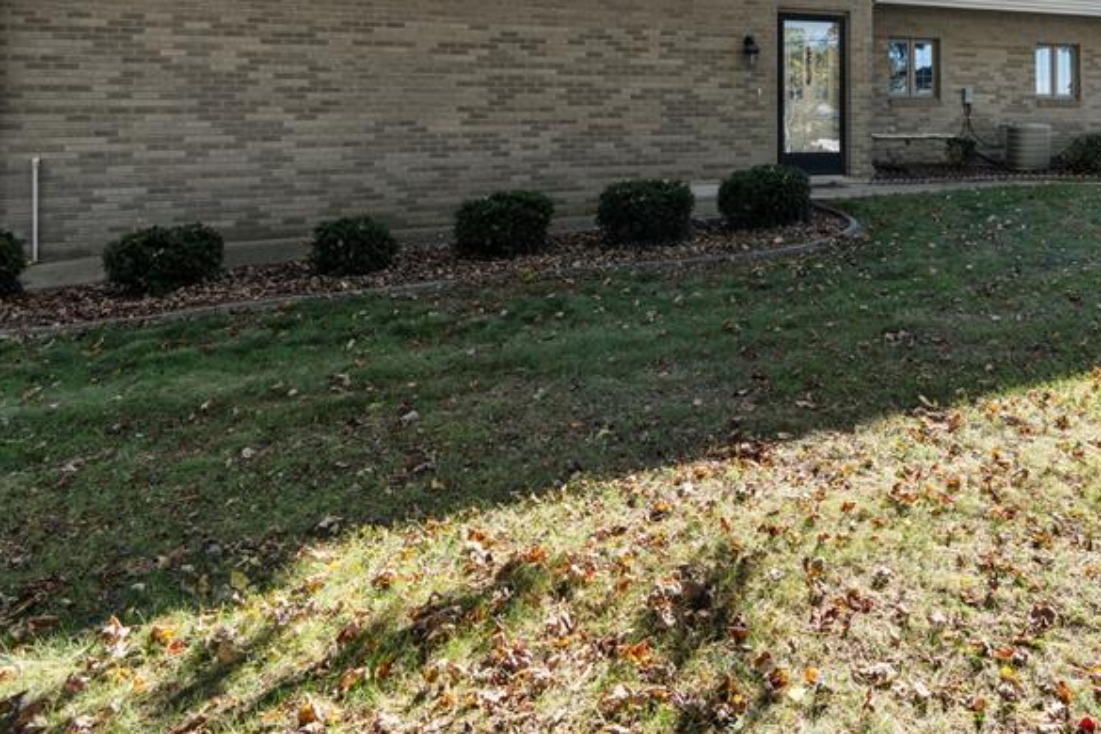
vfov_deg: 43.8
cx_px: 781
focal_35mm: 28
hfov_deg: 62.9
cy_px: 128
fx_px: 856
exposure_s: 1/250
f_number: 8
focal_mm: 16
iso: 100
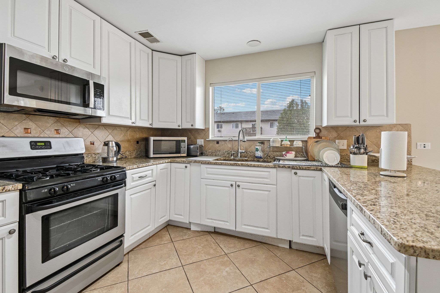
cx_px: 220
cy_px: 146
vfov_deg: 77.3
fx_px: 183
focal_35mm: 15
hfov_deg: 100.4
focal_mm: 10
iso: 100
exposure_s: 1/30
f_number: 8
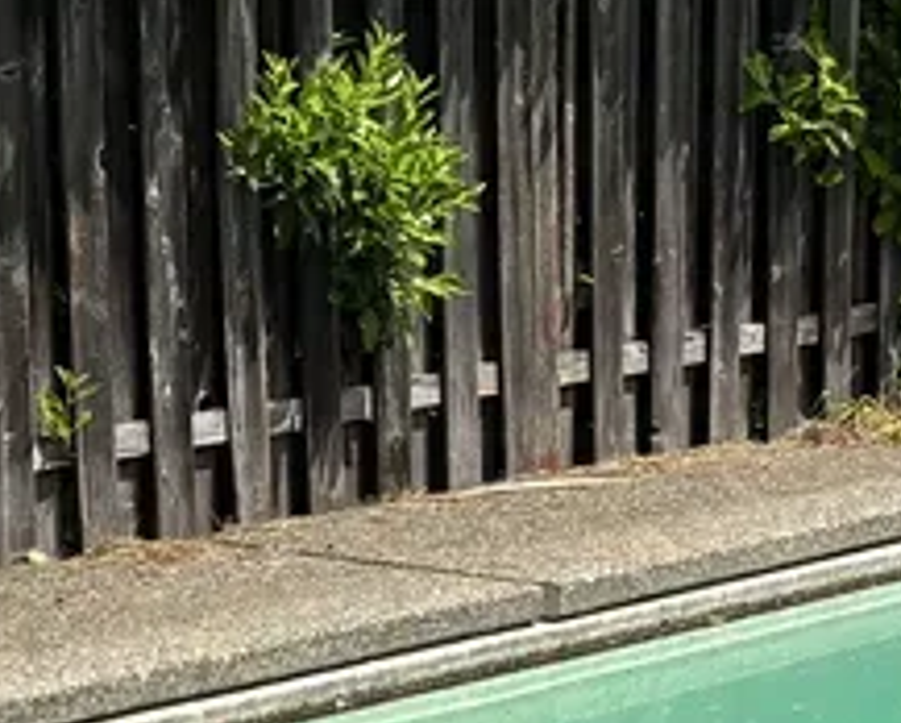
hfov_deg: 12.1
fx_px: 4244
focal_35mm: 159
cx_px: 461
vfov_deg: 9.7
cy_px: 640
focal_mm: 5.96
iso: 50
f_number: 1.6
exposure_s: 1/2933
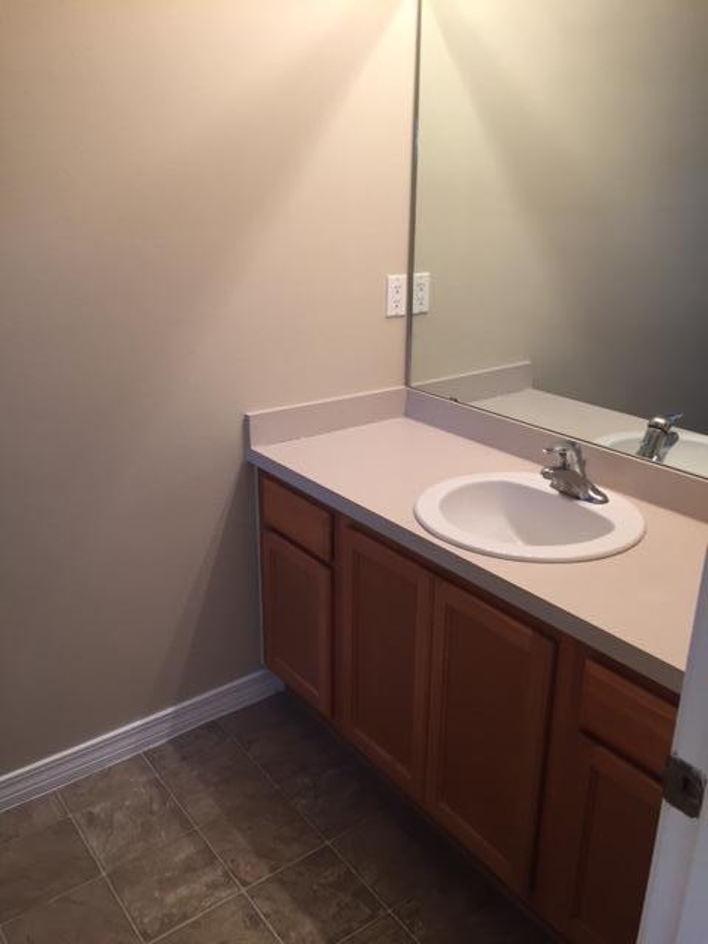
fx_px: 791
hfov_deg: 48.2
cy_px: 472
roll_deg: +0.5
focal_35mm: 29
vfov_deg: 61.7
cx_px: 354
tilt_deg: -19.7
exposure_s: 1/40
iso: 40
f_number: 2.2
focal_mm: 4.15
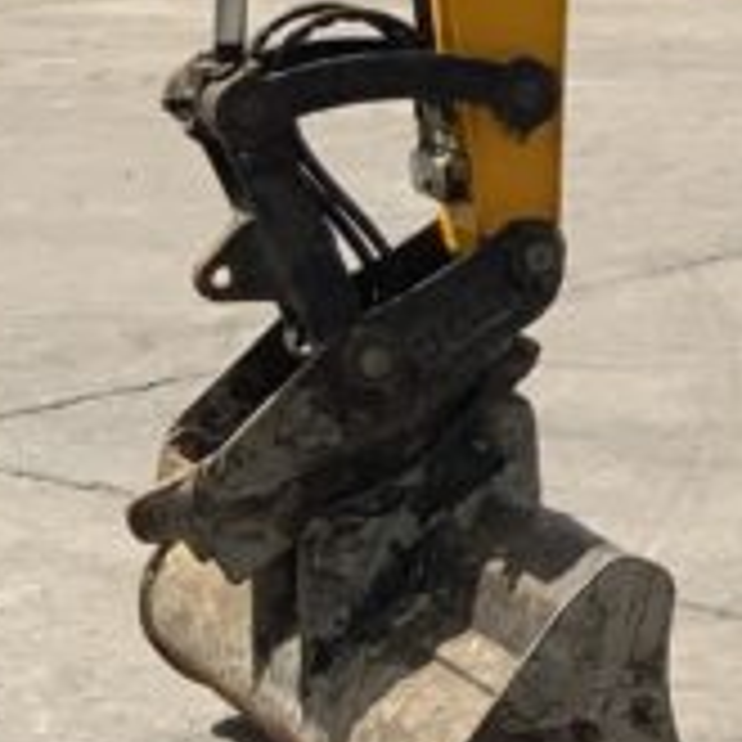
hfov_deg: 9.8
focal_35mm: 159
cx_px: 1731
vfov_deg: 10.7
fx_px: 3856
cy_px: -274
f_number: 1.8
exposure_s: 1/2959
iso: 20
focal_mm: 3
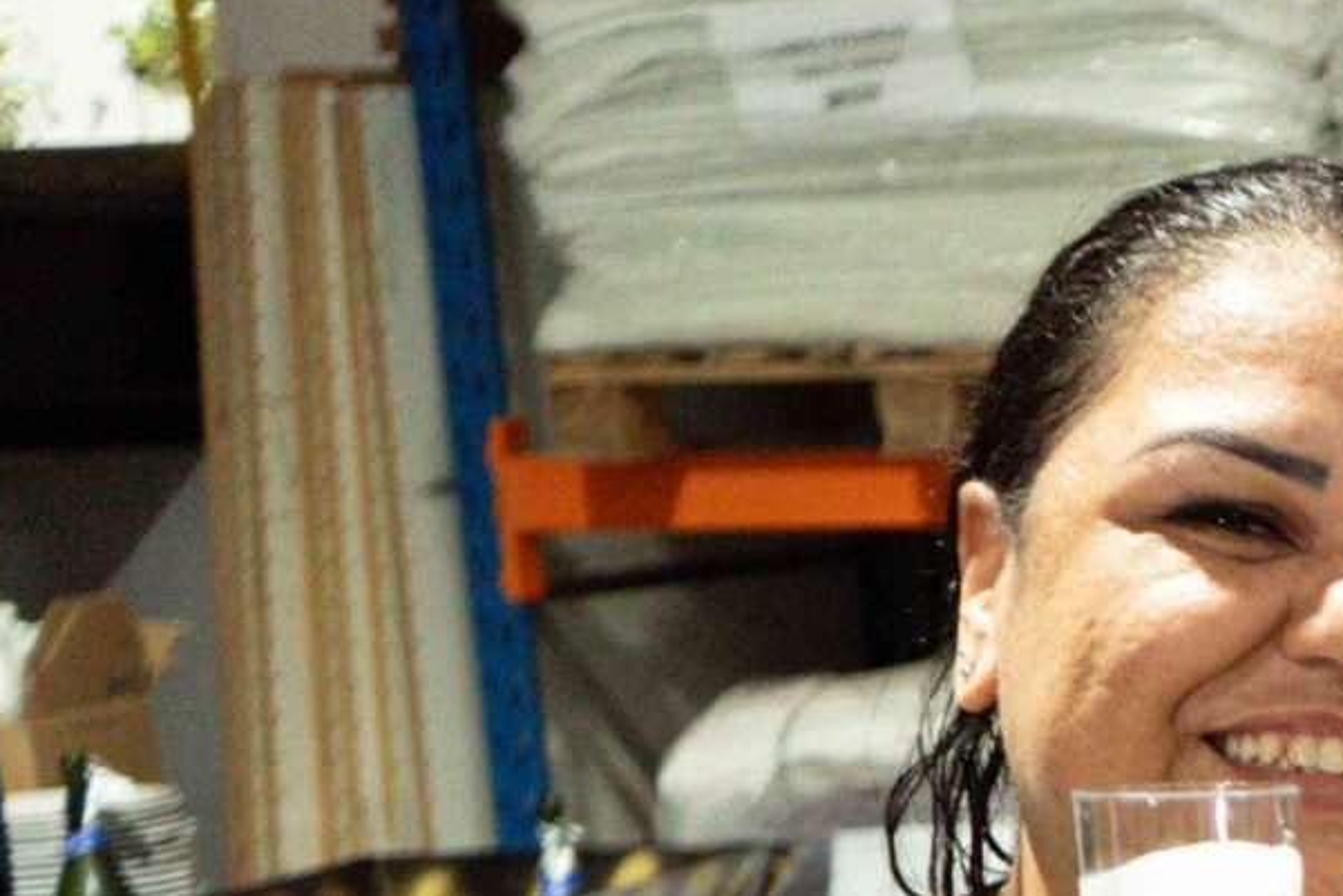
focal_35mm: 132
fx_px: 4925
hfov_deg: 13.4
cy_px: 1315
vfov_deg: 10.1
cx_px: 2664
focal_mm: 31
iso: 3200
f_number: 4
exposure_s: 1/160
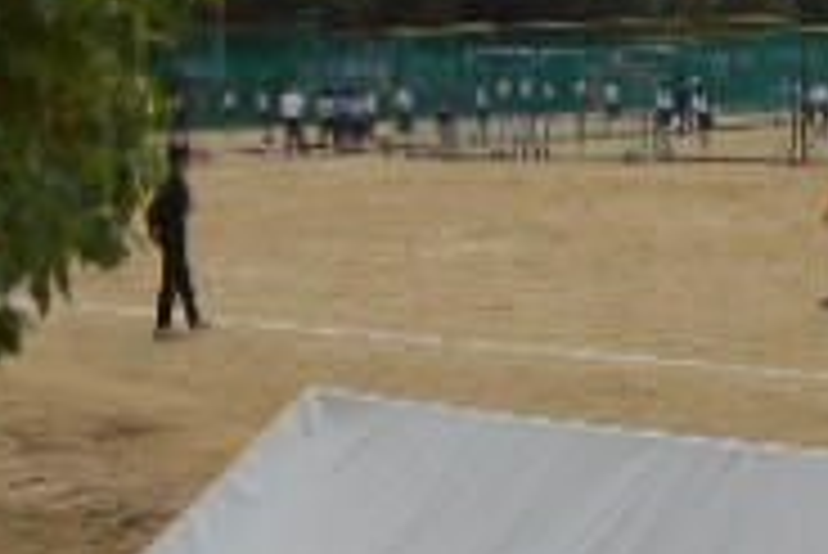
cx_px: 873
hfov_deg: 20.8
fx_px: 2164
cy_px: 221
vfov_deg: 14.6
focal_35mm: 94
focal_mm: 4.6
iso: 80
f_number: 3.2
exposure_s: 1/1250
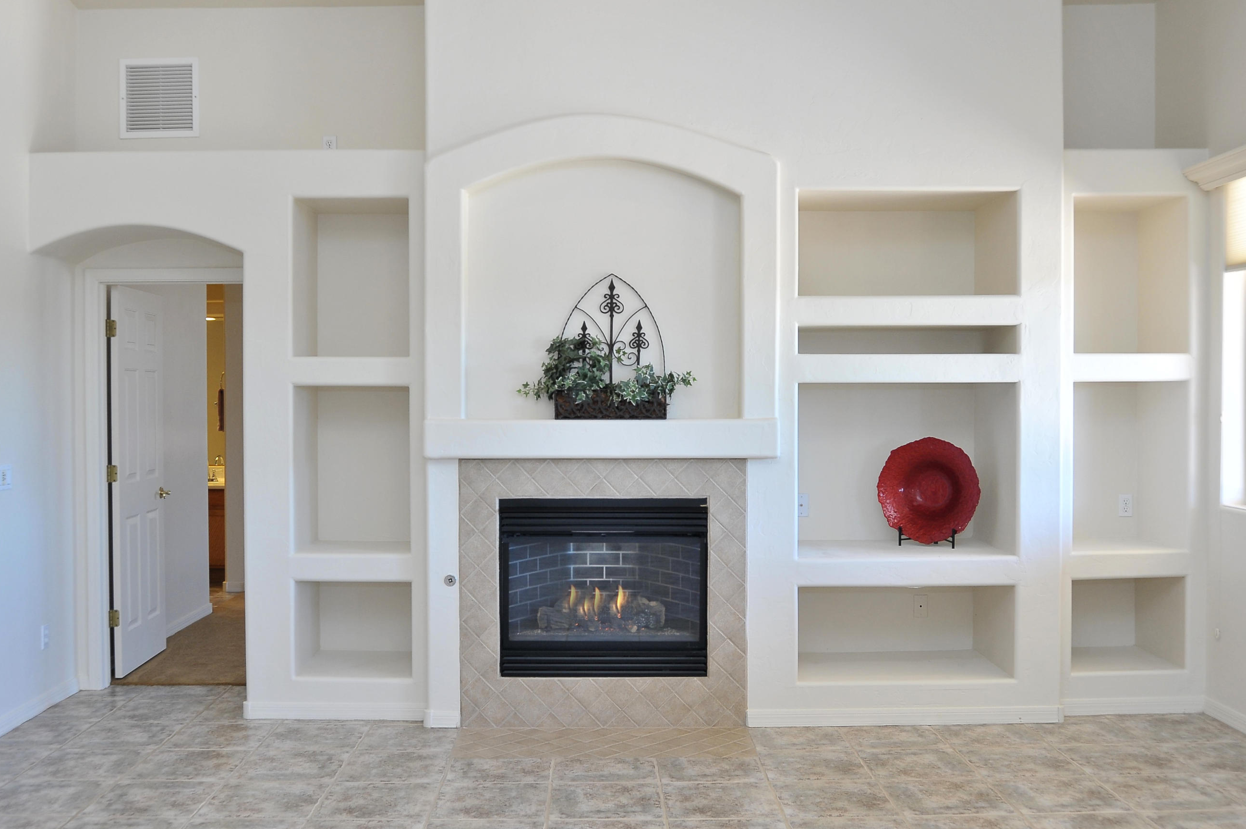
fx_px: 1280
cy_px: 397
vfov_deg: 35.9
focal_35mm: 37
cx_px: 594
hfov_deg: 51.9
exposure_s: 1/40
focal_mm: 32
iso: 640
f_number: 7.1
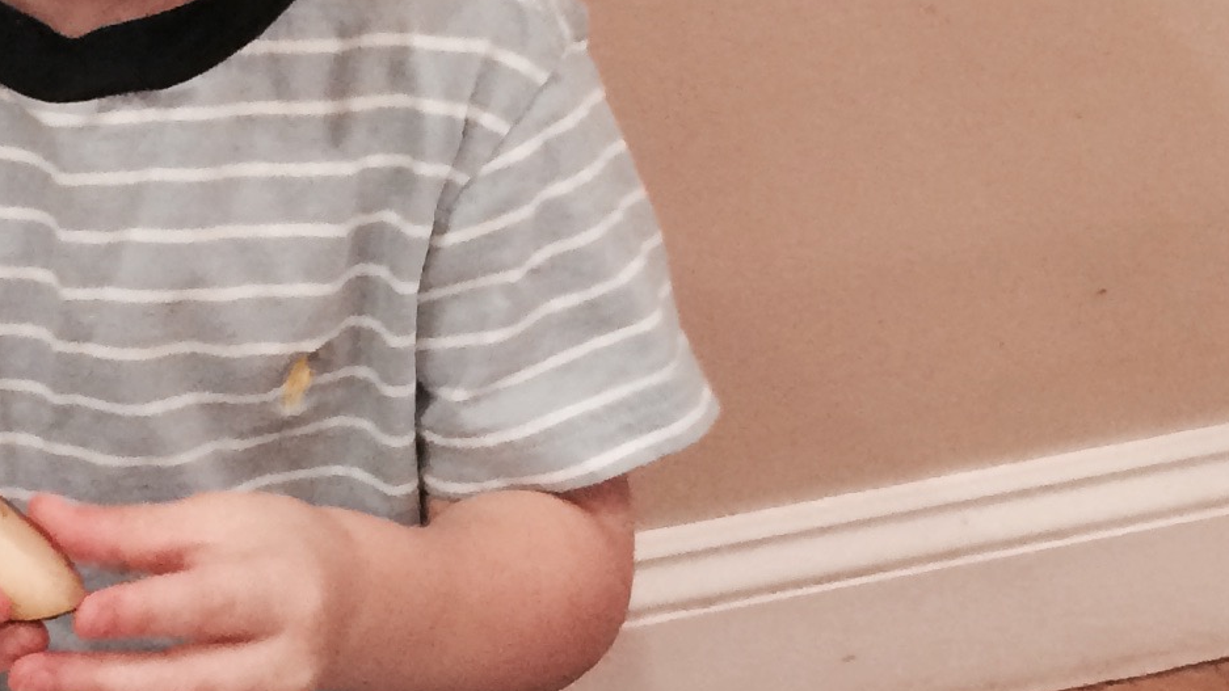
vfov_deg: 11.0
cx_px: 110
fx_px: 3585
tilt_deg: -46.8
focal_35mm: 110
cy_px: 392
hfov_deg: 19.1
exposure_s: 1/30
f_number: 2.2
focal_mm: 4.15
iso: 160
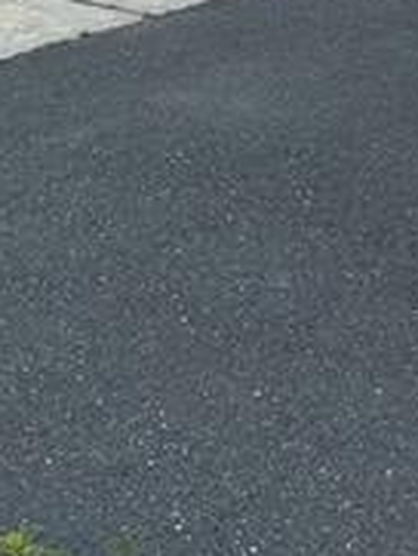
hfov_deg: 14.1
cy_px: -464
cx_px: 486
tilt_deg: +3.0
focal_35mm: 102
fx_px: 1640
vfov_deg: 16.1
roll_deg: -0.8
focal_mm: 6.86
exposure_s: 1/3717
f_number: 1.78
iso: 80
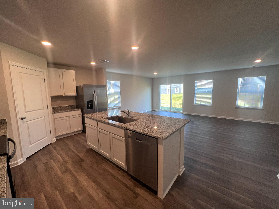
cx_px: 140
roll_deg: +1.0
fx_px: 105
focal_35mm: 13
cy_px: 104
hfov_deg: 106.2
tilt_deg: -8.0
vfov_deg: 89.9
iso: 125
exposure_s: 1/120
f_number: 1.8
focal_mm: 1.57
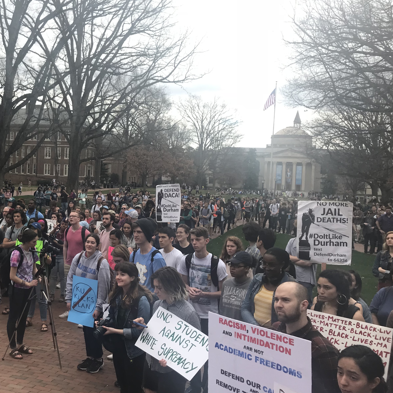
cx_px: 62
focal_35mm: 42
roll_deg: -1.8
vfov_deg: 40.0
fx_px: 539
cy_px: 180
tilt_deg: -0.2
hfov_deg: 38.1
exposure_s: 1/341
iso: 20
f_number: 1.8
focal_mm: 3.99
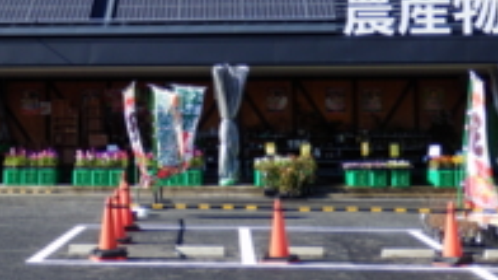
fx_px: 1175
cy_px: 8
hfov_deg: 23.5
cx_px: 76
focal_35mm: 89
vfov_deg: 13.4
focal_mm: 7.3
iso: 80
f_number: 3.7
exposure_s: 1/400
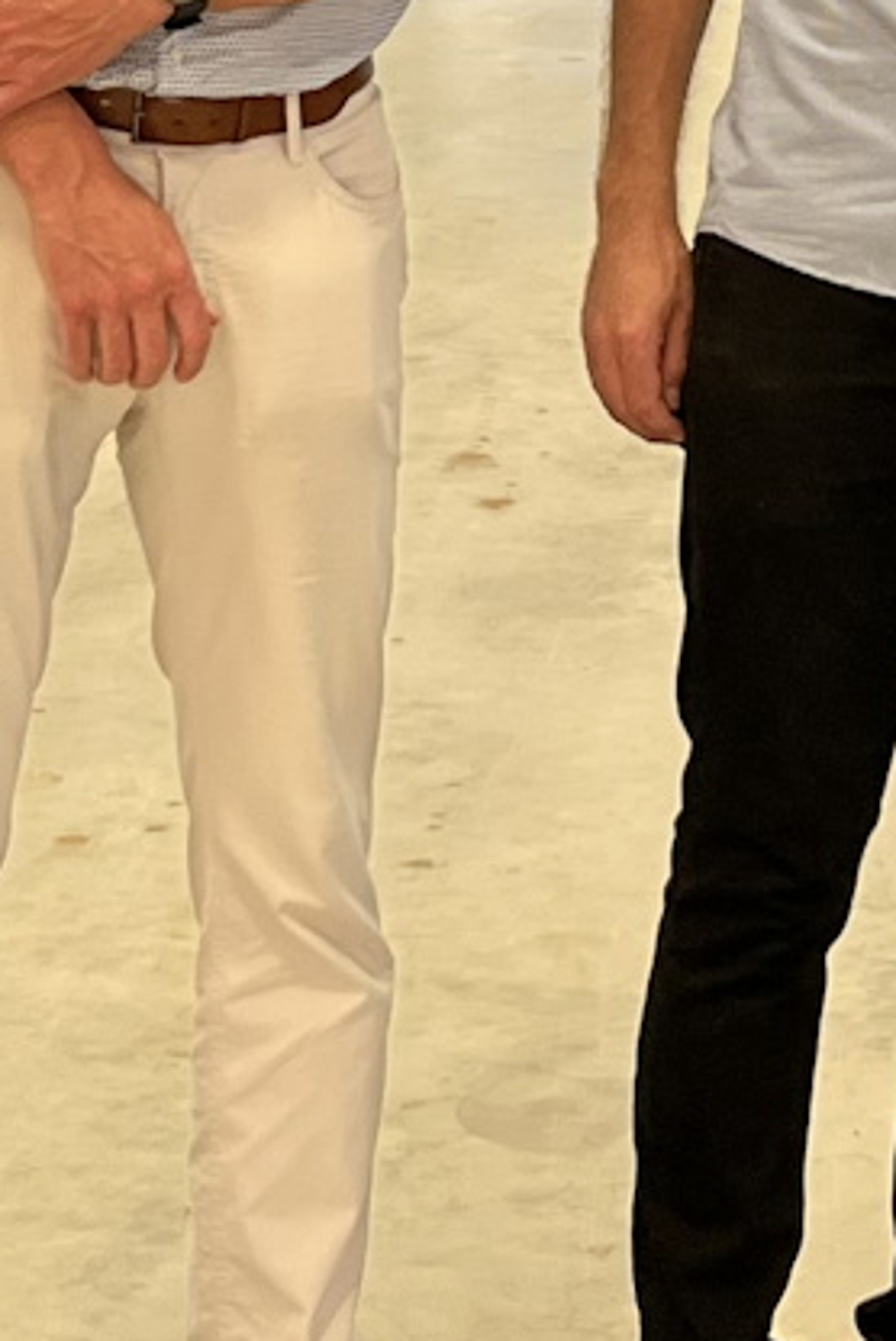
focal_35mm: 133
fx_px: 4957
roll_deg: -2.2
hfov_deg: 10.3
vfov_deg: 14.8
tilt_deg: -2.3
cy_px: -345
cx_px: 815
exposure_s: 1/122
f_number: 1.6
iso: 64
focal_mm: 5.1
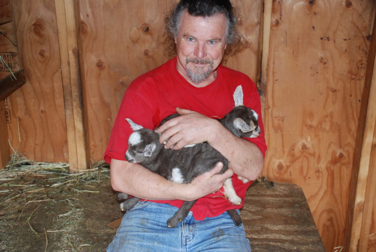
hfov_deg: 43.6
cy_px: 126
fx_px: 470
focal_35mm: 45
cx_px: 188
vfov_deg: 29.9
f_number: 5
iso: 800
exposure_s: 1/60
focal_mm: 30
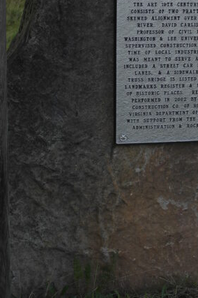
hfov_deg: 16.6
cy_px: -8
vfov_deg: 23.9
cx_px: 185
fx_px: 669
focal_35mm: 81
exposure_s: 1/125
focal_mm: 20
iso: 100
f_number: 4.5
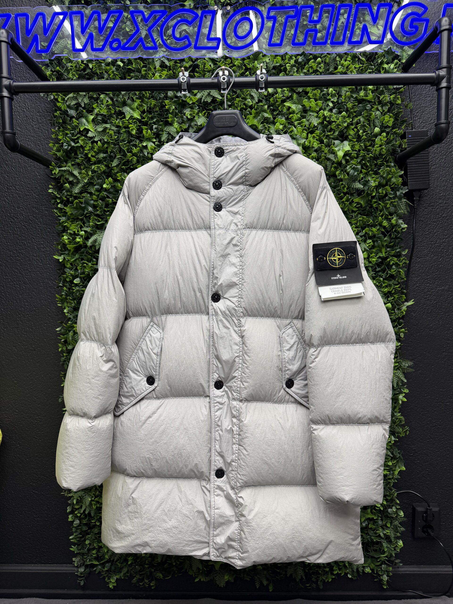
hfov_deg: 56.8
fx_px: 419
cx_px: 226
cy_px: 302
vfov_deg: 71.6
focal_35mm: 24
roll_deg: +0.1
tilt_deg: -5.8
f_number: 1.78
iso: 100
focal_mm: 6.76
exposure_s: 1/84
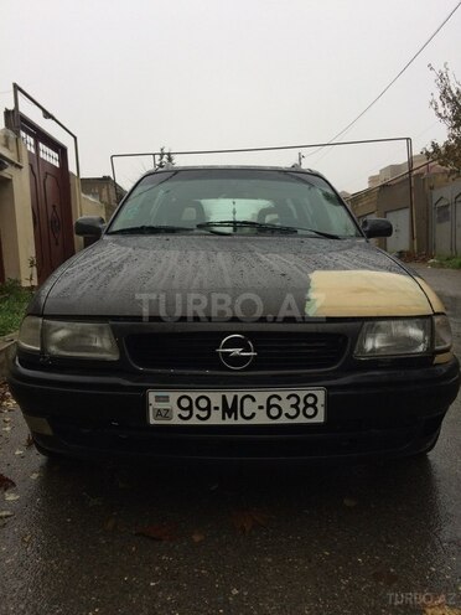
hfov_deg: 48.2
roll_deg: +3.7
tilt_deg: -5.1
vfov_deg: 61.7
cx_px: 230
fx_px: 515
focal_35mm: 29
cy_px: 308
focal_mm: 4.15
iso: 50
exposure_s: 1/100
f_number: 2.2
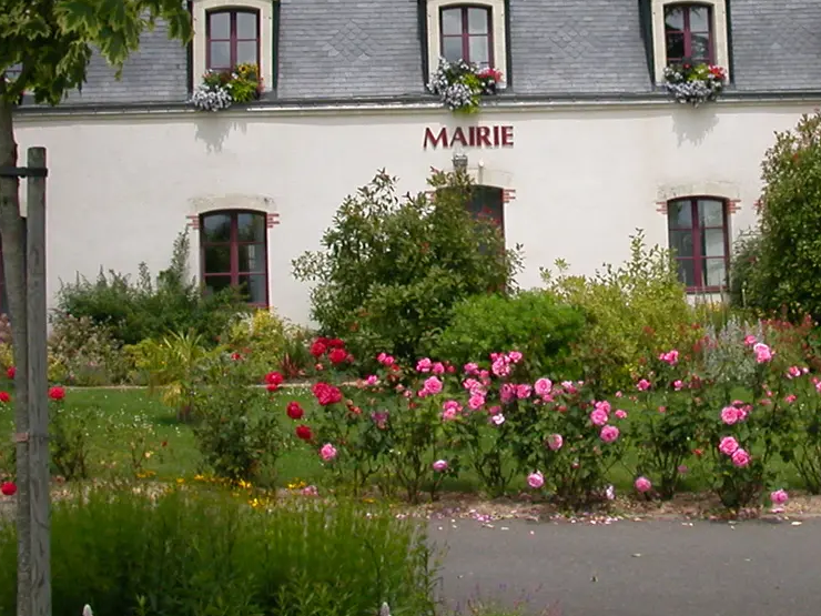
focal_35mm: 64
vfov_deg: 22.5
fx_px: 1518
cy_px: 87
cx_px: 611
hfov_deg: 29.8
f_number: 4.5
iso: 100
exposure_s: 1/717
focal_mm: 5.6
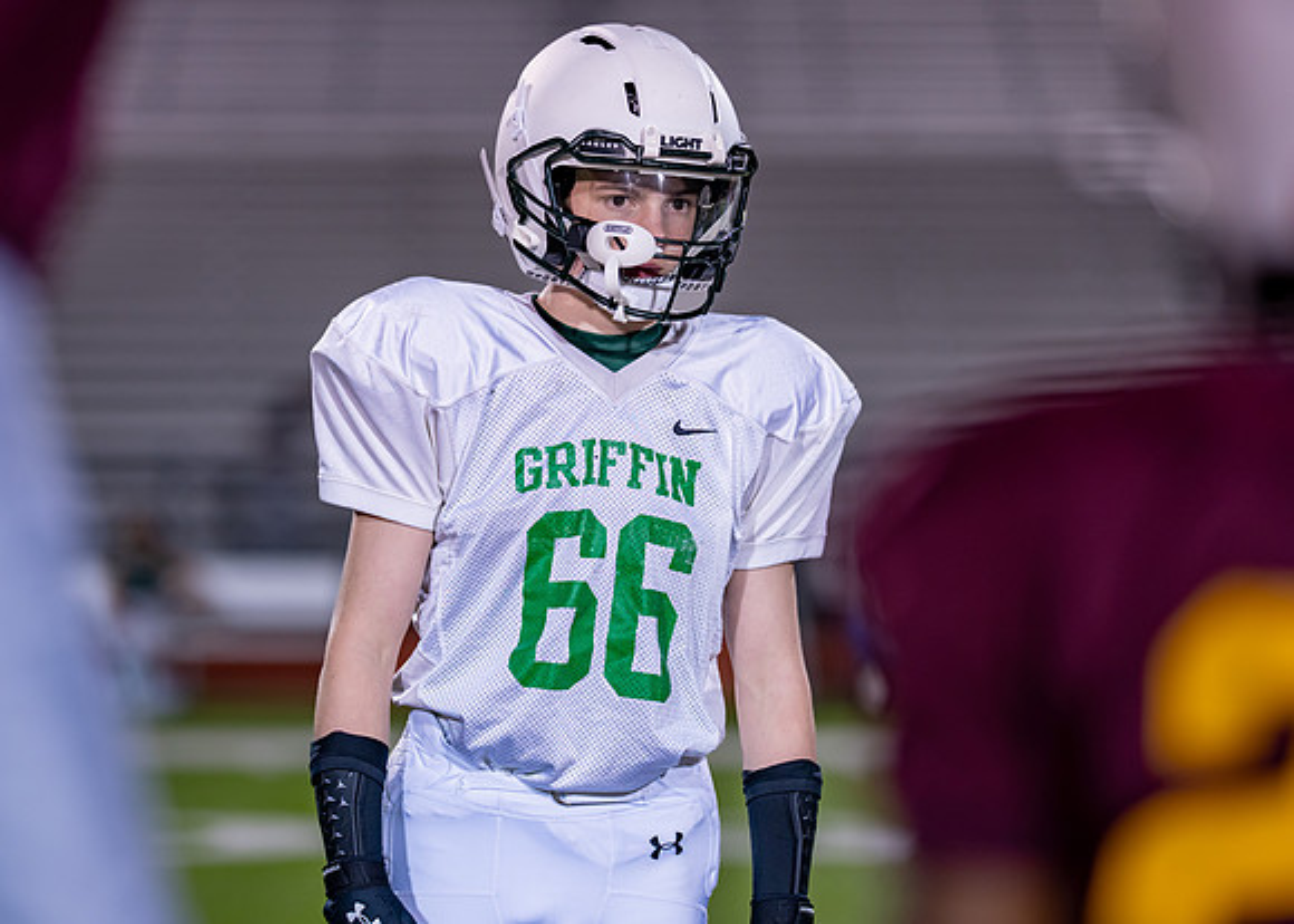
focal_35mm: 174
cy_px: 369
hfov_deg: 11.5
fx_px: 6401
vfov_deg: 8.3
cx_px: 576
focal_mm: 135
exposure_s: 1/500
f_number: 1.8
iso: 500
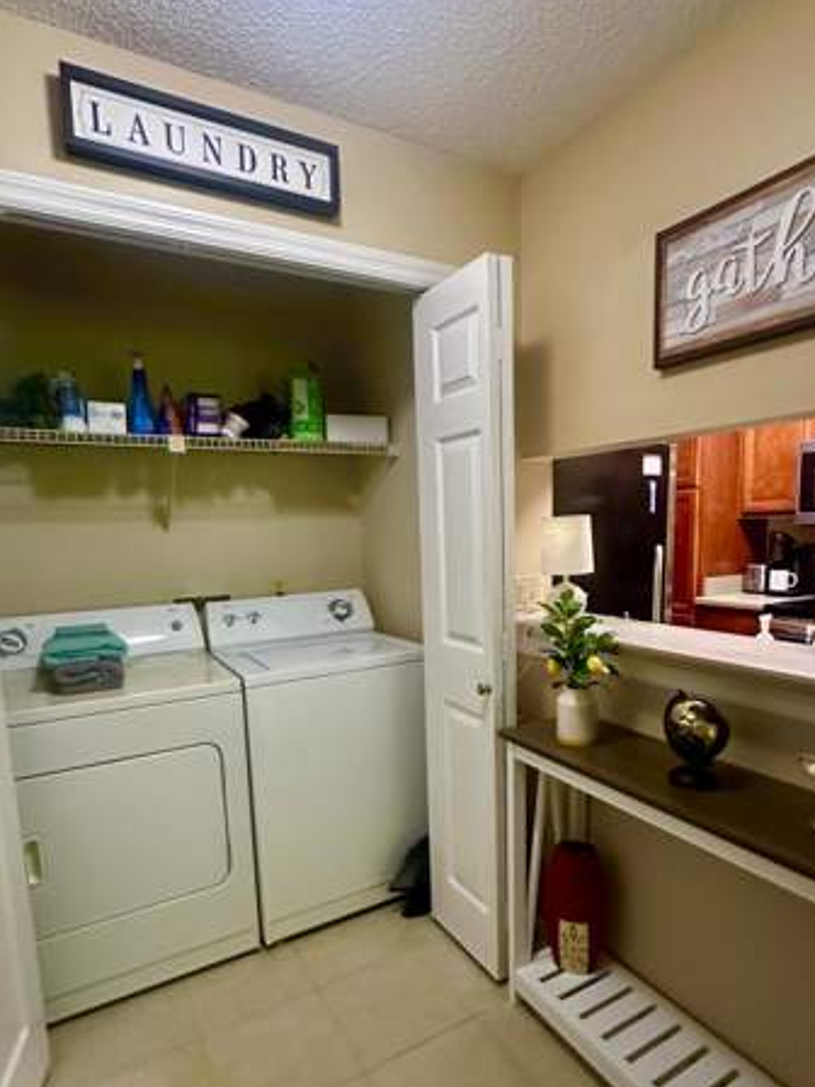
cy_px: 611
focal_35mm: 20
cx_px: 424
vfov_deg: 81.4
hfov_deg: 65.9
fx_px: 628
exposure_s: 1/60
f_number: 2.2
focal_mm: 2.22
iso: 1000
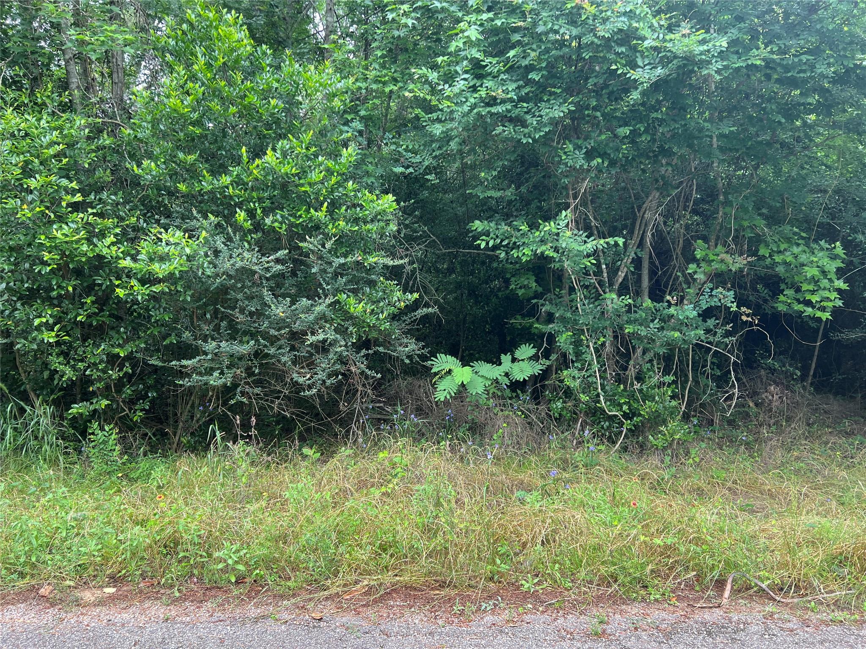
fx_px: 650
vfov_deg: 53.1
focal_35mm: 26
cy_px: 324
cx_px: 433
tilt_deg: -9.1
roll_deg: -2.6
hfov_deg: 67.3
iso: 50
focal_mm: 5.7
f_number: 1.5
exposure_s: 1/121
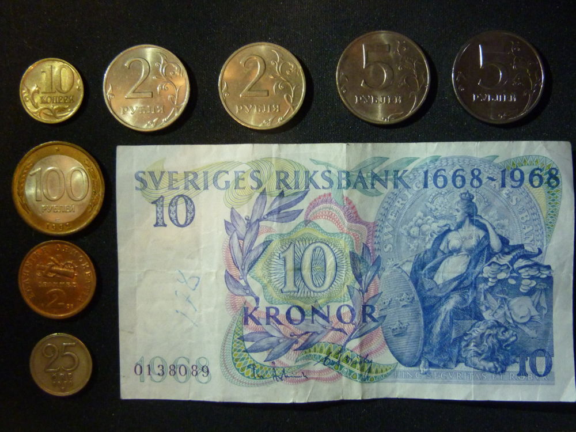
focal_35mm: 29
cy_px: 216
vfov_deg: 48.2
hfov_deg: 61.7
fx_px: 483
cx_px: 288
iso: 400
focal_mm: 4.7
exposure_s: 1/25
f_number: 3.4
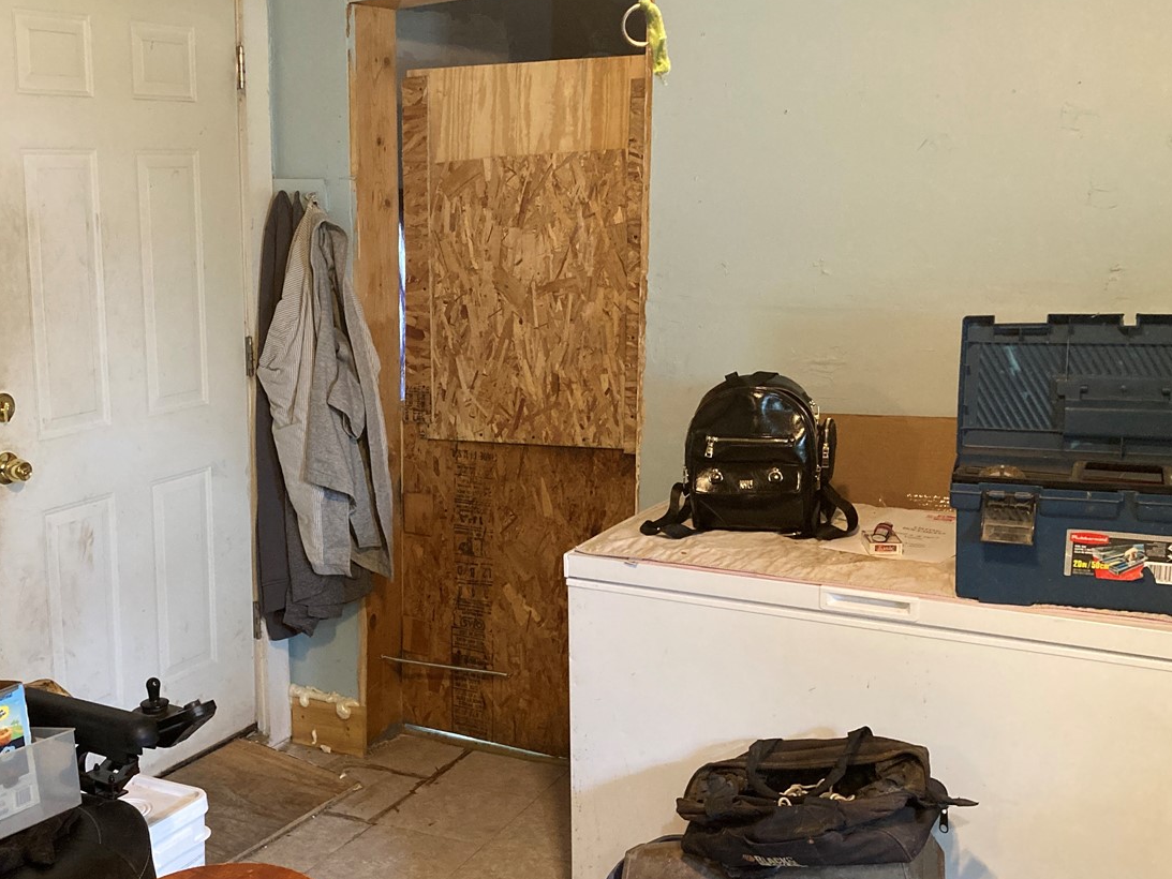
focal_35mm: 41
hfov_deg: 44.9
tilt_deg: -9.7
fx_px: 1388
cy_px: 475
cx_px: 371
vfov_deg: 35.1
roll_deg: +0.9
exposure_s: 1/40
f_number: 1.8
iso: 250
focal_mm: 3.99
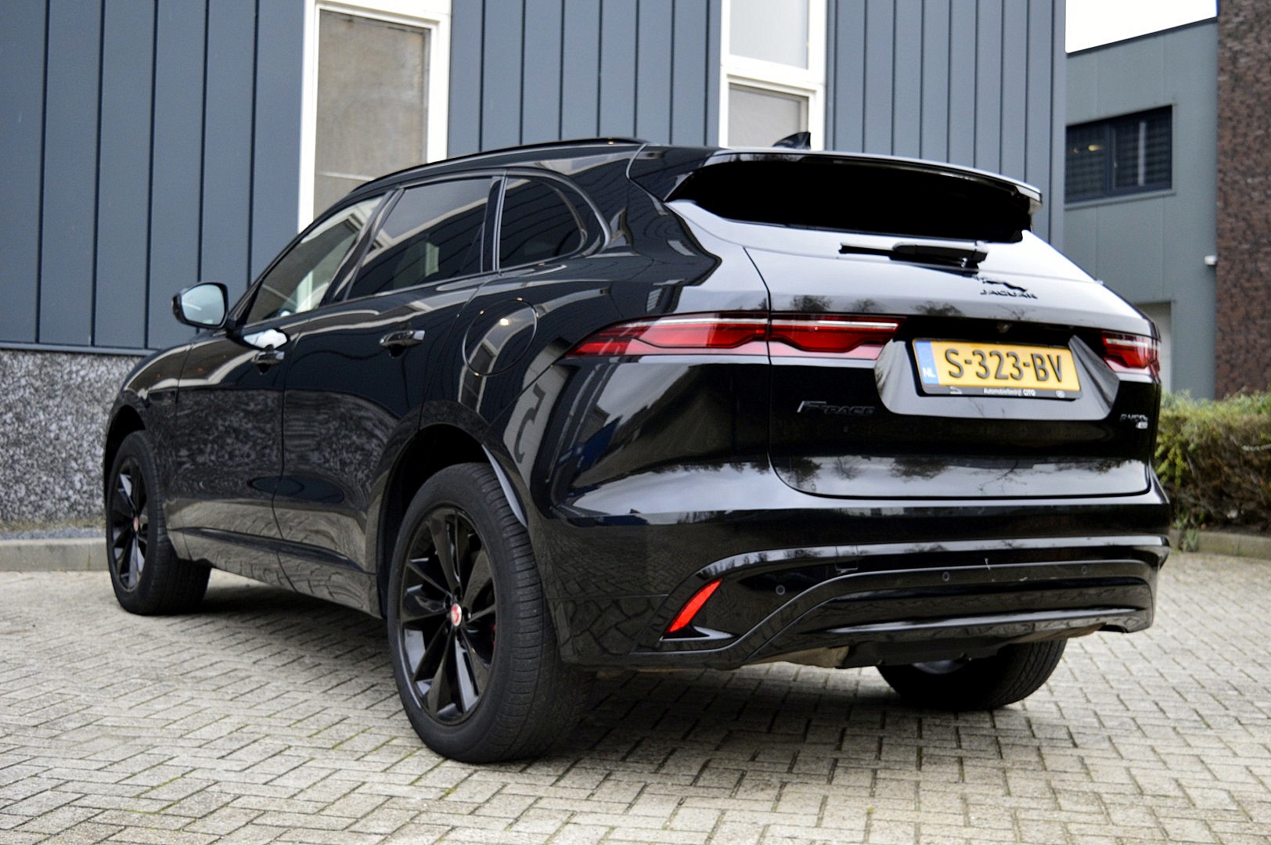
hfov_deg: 43.6
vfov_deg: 29.8
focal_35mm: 45
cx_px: 636
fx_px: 1587
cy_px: 422
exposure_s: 1/60
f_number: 5
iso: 800
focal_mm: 30
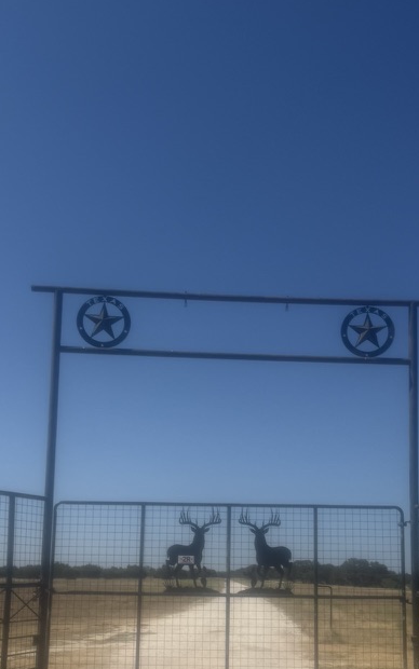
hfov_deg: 30.6
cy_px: 477
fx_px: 767
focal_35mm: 42
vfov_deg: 46.0
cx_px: 225
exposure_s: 1/10309
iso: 80
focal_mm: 6.76
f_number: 1.78
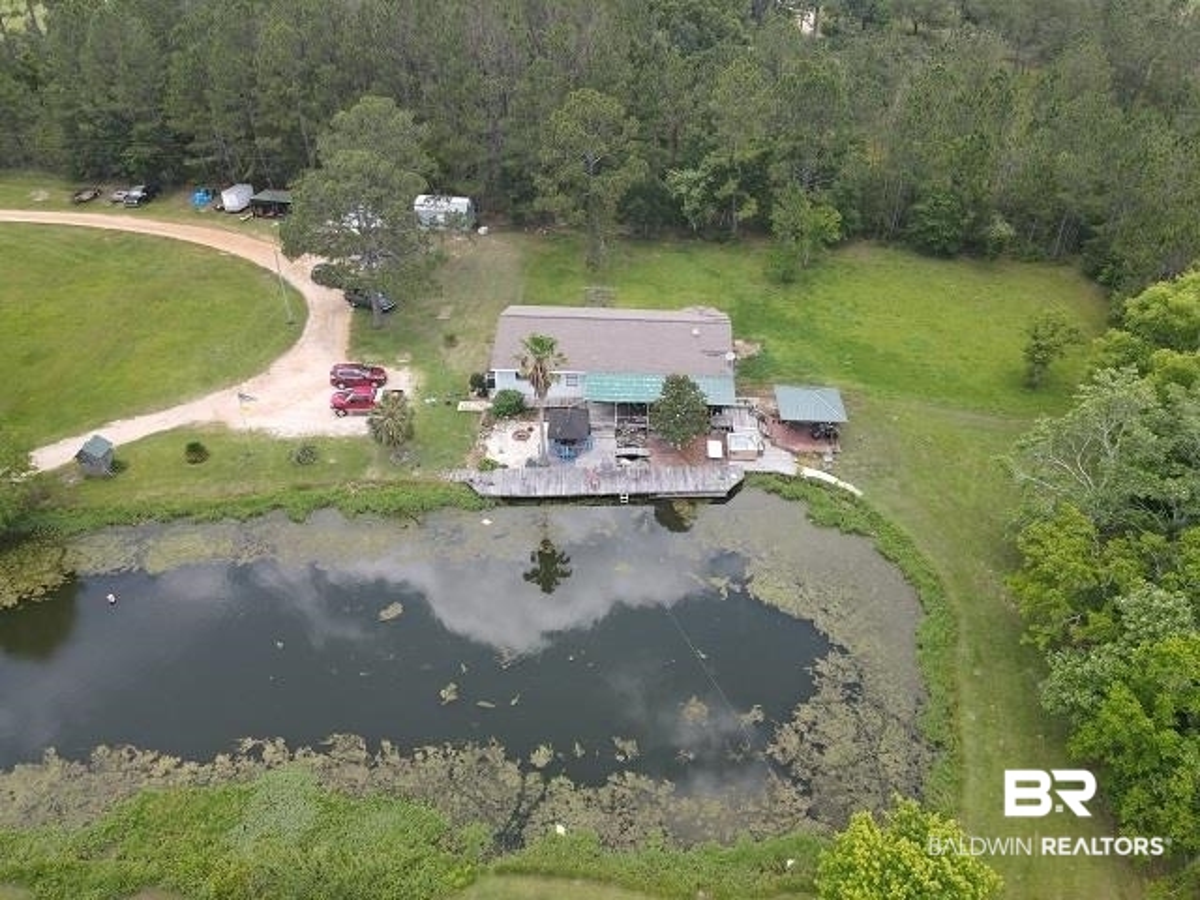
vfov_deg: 56.8
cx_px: 600
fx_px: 832
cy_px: 450
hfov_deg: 71.6
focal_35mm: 24
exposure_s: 1/160
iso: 100
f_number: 2.8
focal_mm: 4.5
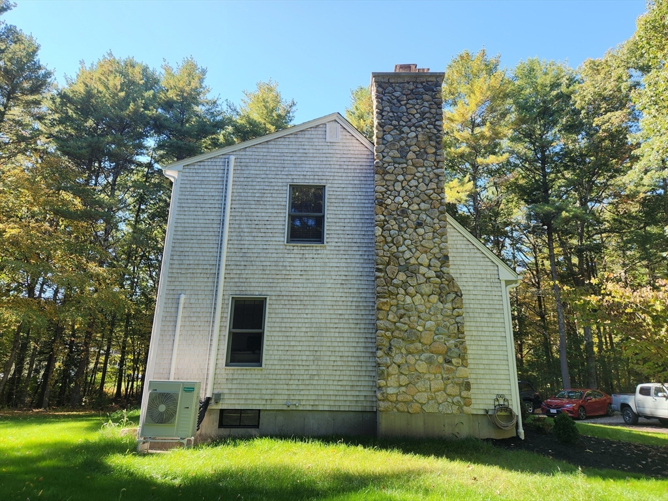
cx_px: 334
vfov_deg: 58.9
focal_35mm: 23
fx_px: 444
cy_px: 250
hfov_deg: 73.9
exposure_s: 1/340
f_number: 1.8
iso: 20
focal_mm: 5.4
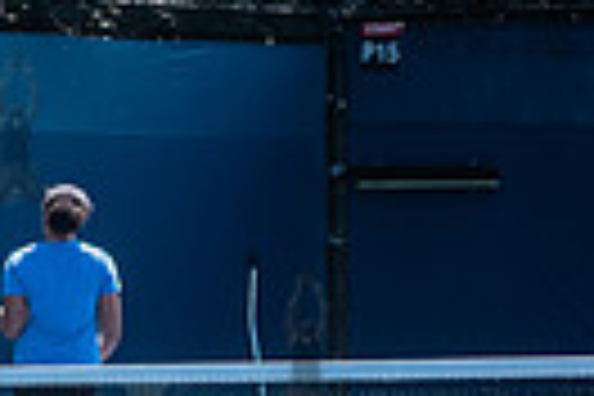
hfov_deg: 4.5
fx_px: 7441
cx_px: -567
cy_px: 344
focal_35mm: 451
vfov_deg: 3.0
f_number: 4.5
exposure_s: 1/1250
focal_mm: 100
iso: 200
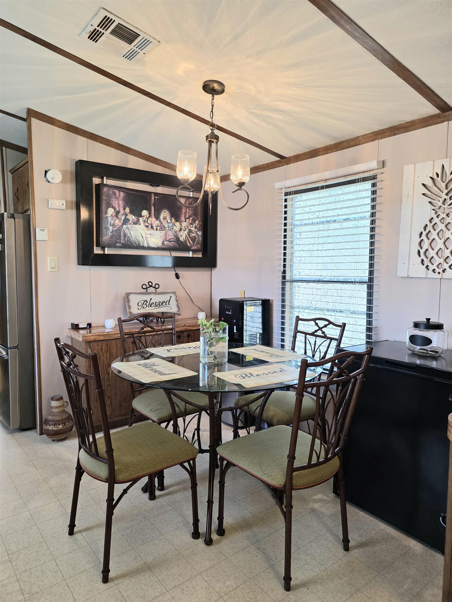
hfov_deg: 58.9
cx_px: 226
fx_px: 400
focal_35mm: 23
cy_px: 301
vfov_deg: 73.9
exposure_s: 1/120
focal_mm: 6.3
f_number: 1.7
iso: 160
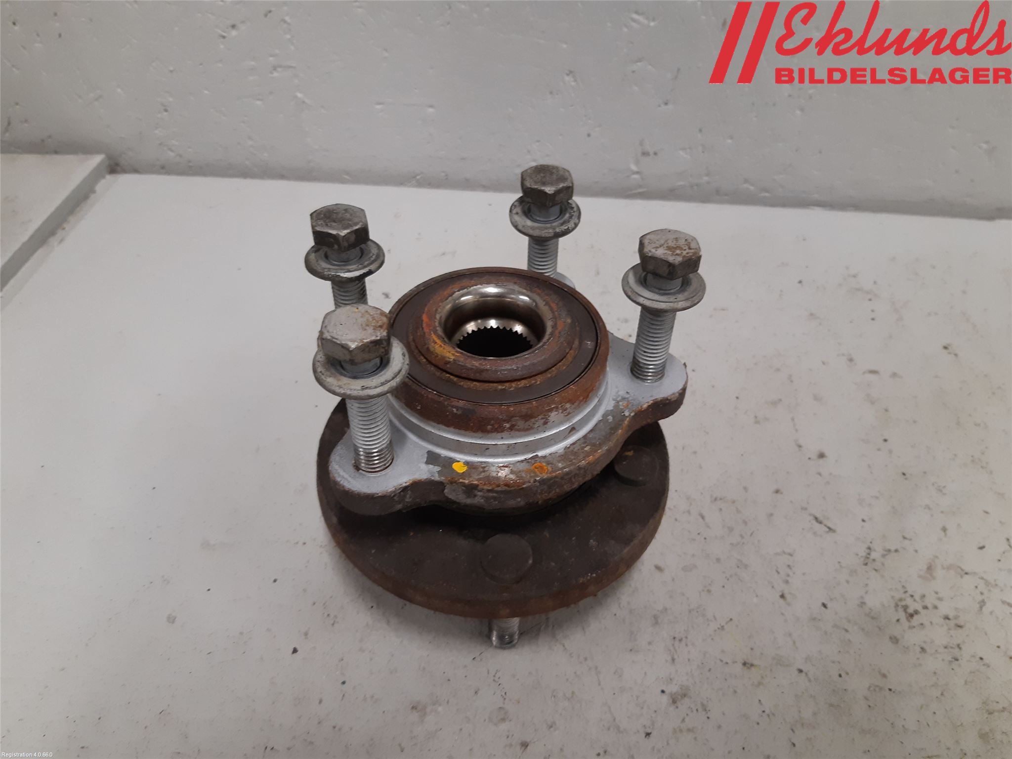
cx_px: 506
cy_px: 380
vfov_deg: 53.1
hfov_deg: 67.3
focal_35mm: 26
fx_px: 760
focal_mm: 3.93
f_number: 1.7
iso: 160
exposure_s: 1/50
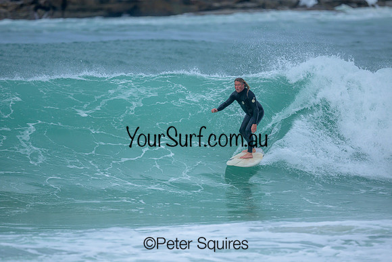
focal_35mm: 827
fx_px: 9010
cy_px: 130
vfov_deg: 1.7
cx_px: 203
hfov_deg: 2.5
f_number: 6.3
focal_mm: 800
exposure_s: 1/2000
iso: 360
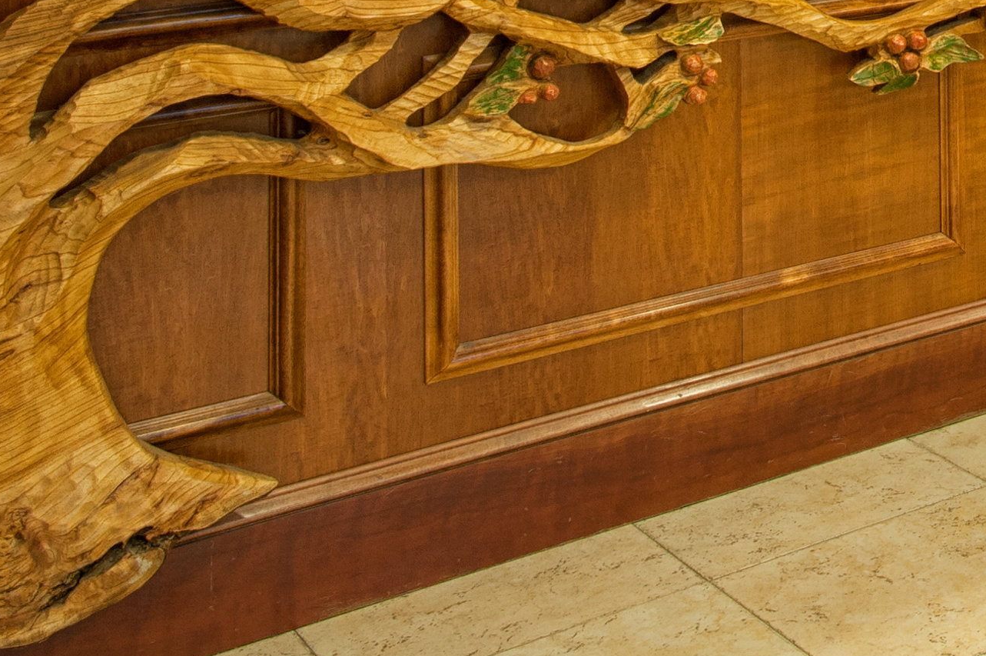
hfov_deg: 23.5
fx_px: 1998
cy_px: -416
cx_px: 1373
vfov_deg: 16.4
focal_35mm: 73
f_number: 16
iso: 250
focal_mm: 22
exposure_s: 1/4
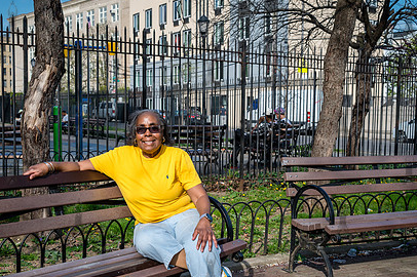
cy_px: 166
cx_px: 210
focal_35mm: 50
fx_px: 579
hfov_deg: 39.6
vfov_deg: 26.9
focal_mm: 35
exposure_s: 1/1000
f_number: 4.5
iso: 200
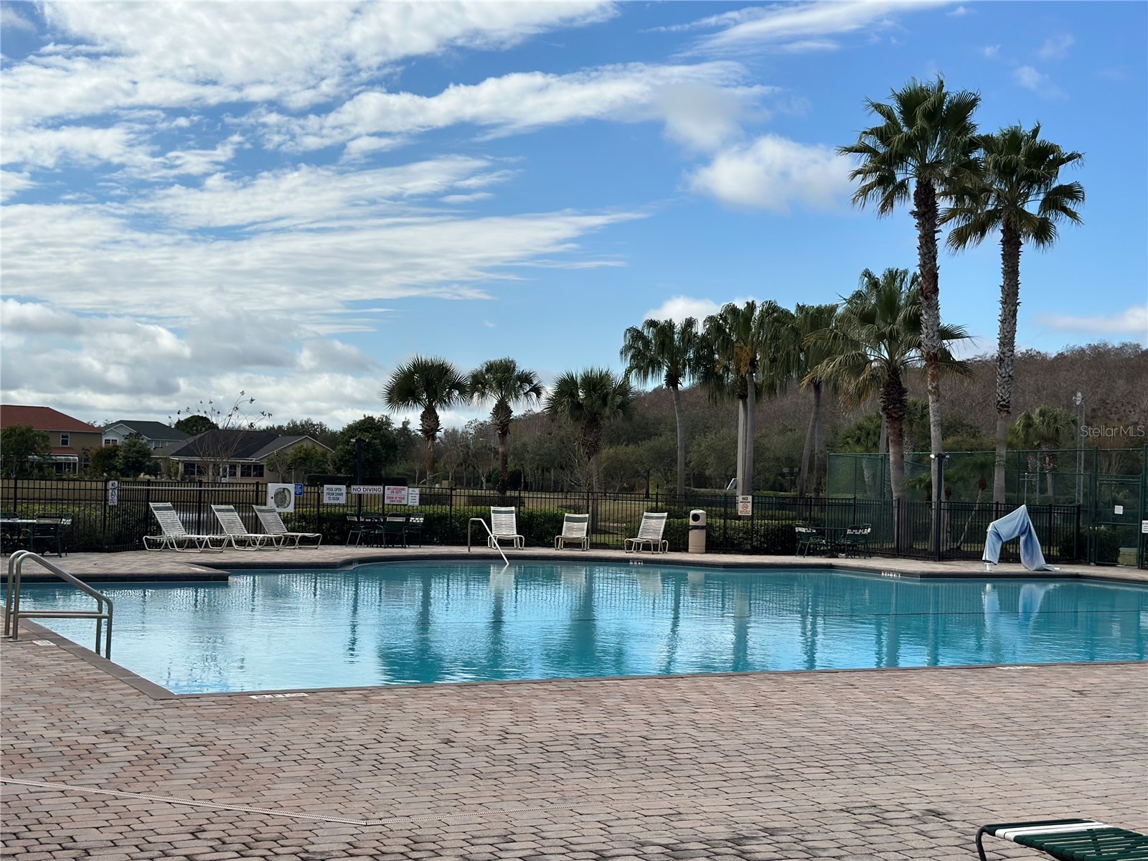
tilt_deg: +2.8
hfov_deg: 39.7
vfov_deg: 30.3
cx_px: 574
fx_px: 1592
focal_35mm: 48
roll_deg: -1.0
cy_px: 430
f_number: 1.78
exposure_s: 1/10870
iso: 100
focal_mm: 6.86
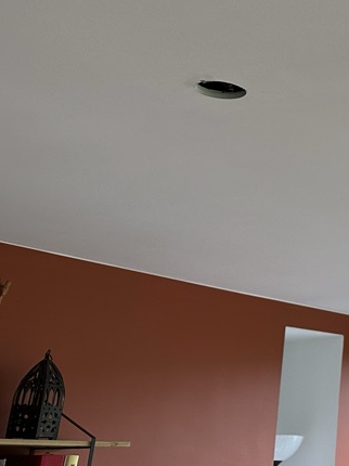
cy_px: 107
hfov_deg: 18.4
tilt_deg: +20.3
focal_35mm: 67
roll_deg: +2.6
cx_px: 577
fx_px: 902
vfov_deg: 28.5
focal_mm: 6.86
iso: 160
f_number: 1.78
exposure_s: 1/121
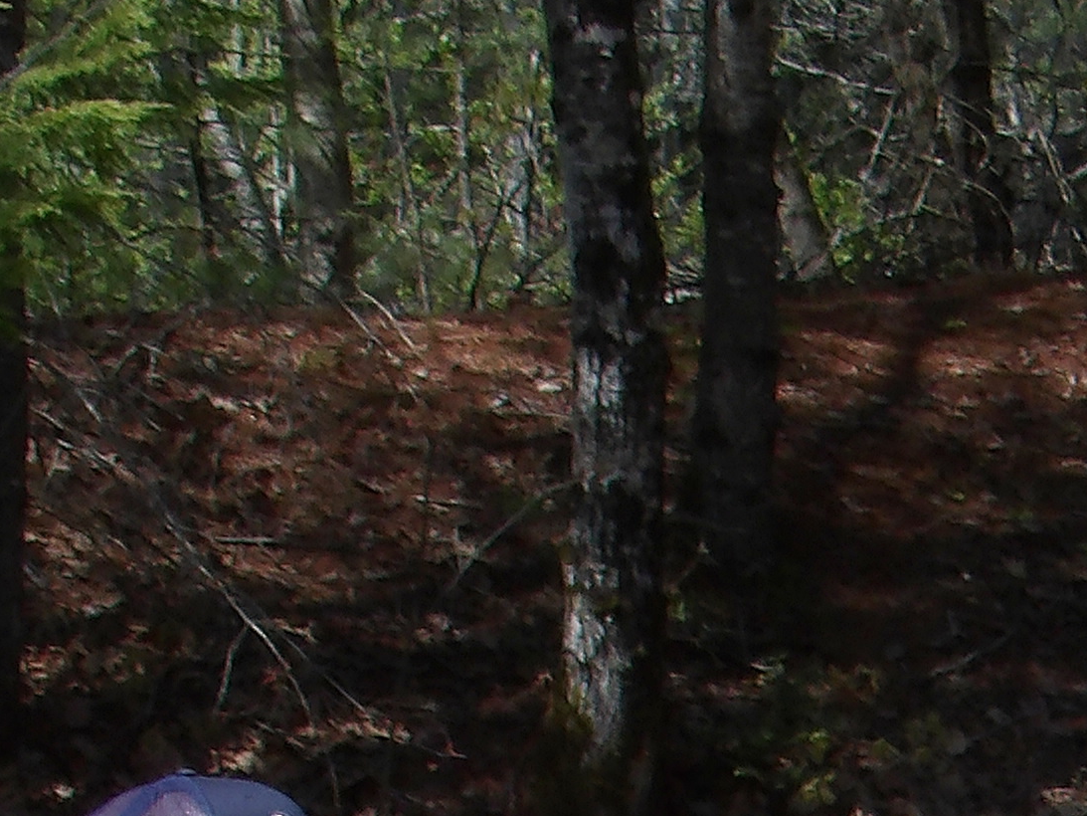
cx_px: 1510
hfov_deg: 5.1
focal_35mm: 389
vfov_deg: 3.8
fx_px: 12217
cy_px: 1546
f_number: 4.6
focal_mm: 14.7
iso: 100
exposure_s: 1/507
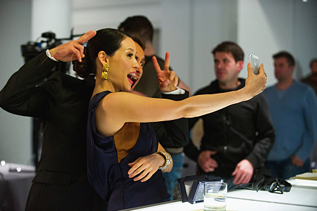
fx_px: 731
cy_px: 105
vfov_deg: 16.4
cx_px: 158
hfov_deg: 24.5
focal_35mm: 83
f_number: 3.2
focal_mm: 82
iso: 5000
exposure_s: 1/160
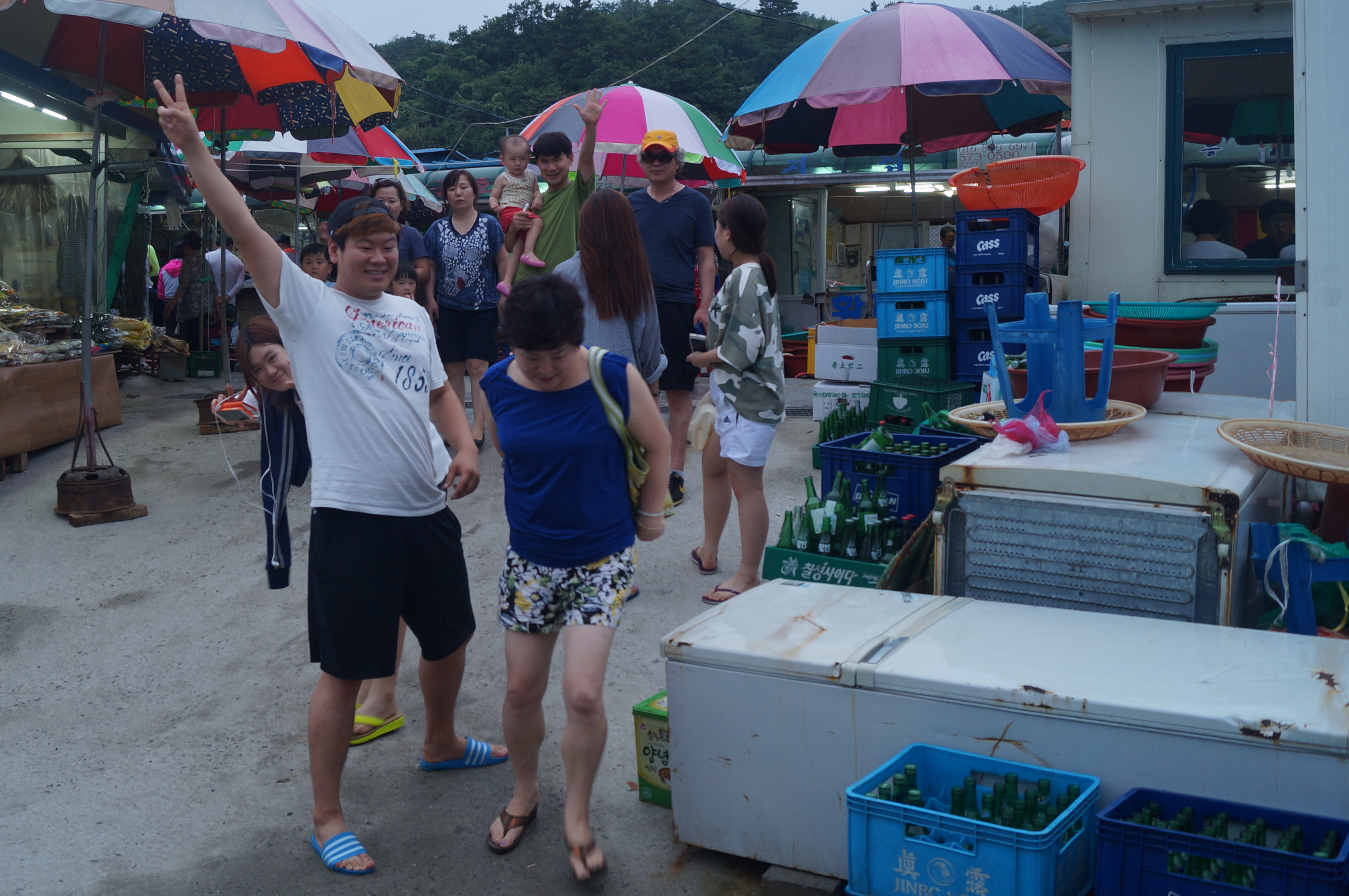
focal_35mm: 39
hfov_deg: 49.2
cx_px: 516
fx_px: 1460
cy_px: 368
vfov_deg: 34.1
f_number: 4
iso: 125
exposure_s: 1/60
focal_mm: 20
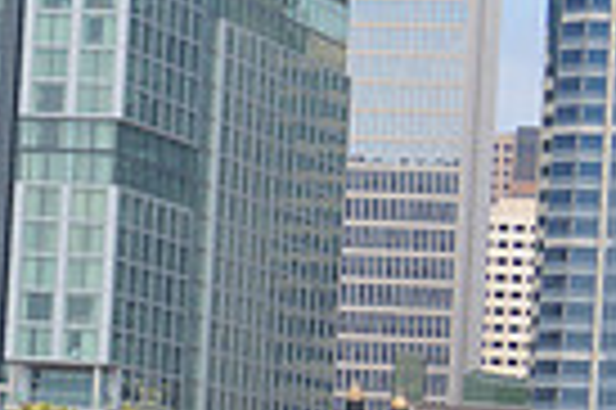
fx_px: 5984
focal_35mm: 350
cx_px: -643
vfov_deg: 3.9
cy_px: 23
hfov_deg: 5.7
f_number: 9
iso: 100
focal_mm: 55
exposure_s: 1/320
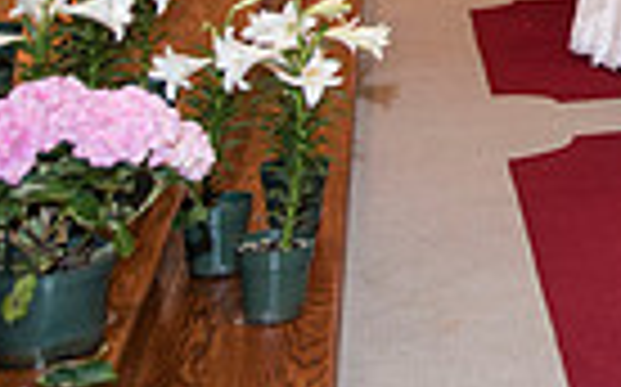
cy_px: -360
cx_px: 1130
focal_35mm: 104
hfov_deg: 16.6
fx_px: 1759
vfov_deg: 11.4
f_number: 2.8
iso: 800
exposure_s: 1/60
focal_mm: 24
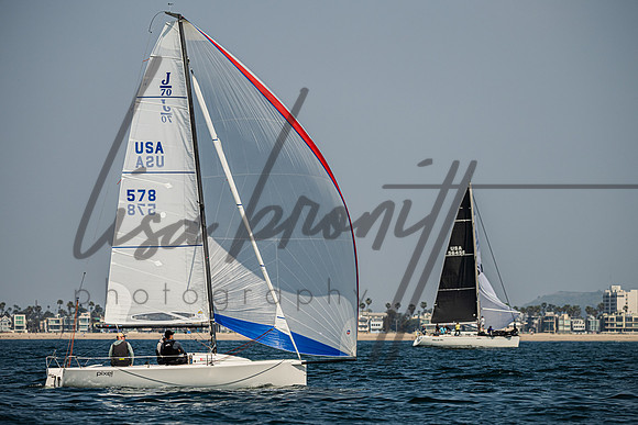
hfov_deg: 8.3
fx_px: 4410
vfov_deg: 5.5
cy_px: 220
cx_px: 322
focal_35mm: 249
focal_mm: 200
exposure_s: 1/4000
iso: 250
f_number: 5
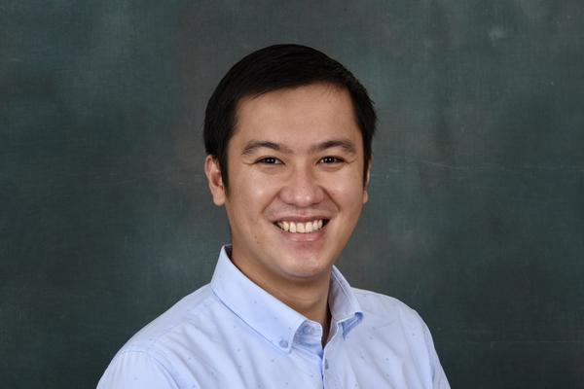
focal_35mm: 135
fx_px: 2190
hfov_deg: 15.2
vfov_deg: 10.2
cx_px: 292
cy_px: 194
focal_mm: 135
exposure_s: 1/60
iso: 200
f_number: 18
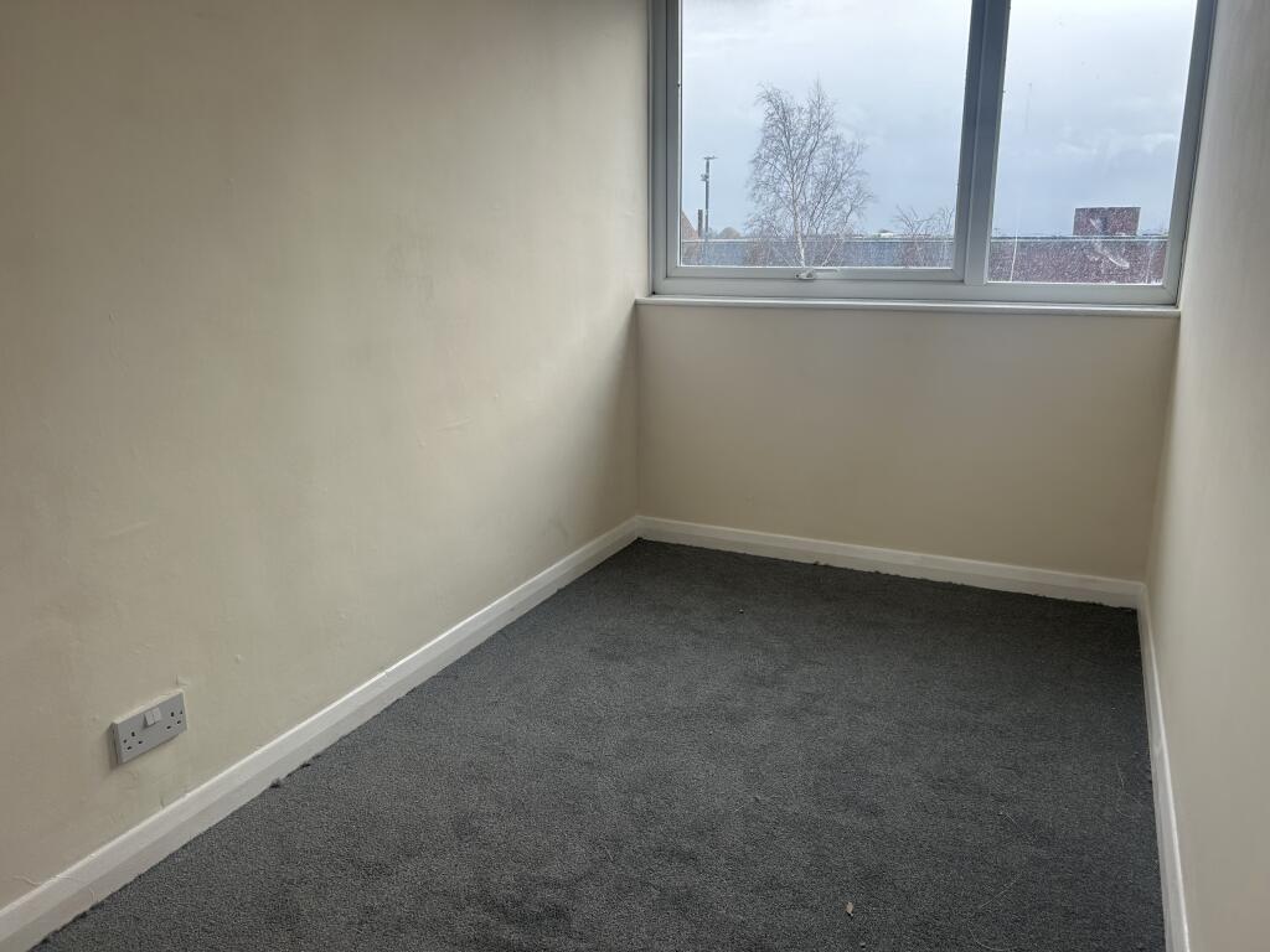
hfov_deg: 67.3
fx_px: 954
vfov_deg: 53.1
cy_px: 476
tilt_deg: -13.8
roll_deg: +1.2
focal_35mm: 26
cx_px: 635
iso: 40
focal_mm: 5.7
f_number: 1.5
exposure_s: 1/148
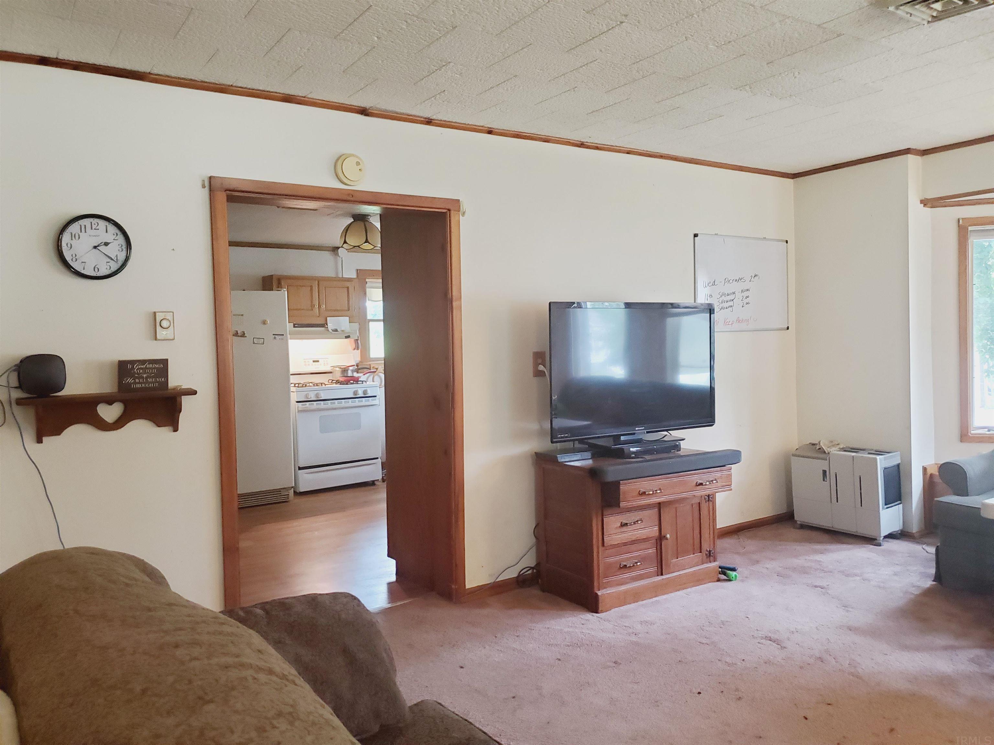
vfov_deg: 53.1
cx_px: 497
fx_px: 747
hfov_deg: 67.3
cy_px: 372
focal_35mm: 26
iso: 320
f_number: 1.5
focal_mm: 4.3
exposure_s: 1/40
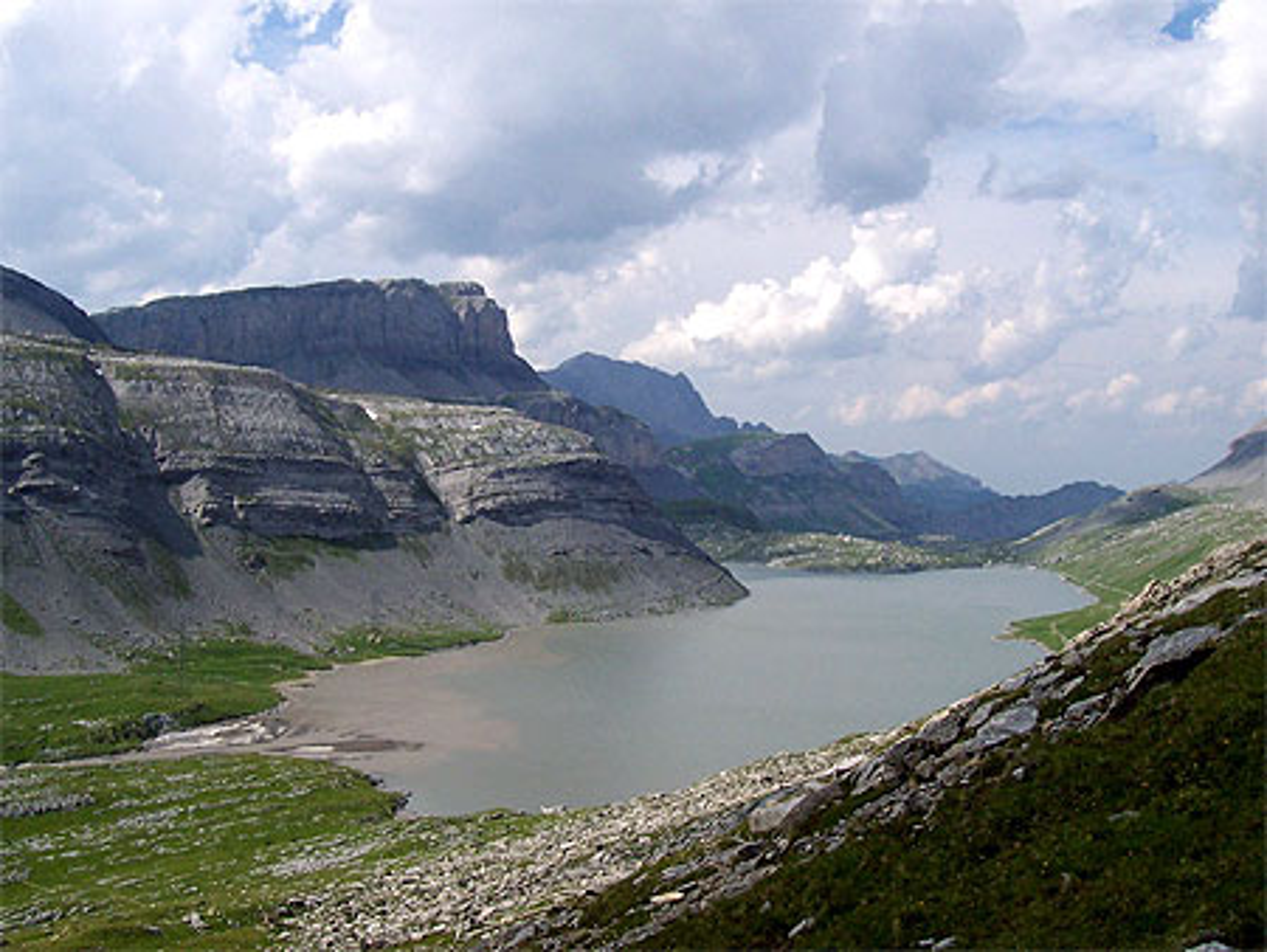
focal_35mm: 37
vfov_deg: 38.7
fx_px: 1355
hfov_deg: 50.1
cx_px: 634
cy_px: 476
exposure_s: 1/750
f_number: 5.6
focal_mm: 5.6
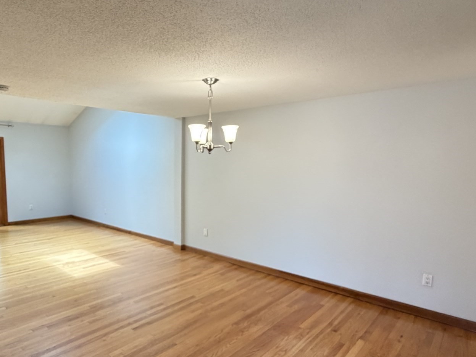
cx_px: 183
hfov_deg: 72.9
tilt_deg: -6.5
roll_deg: +0.2
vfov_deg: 58.7
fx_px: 316
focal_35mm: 23
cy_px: 197
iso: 500
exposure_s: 1/60
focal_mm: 2.22
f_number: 2.2
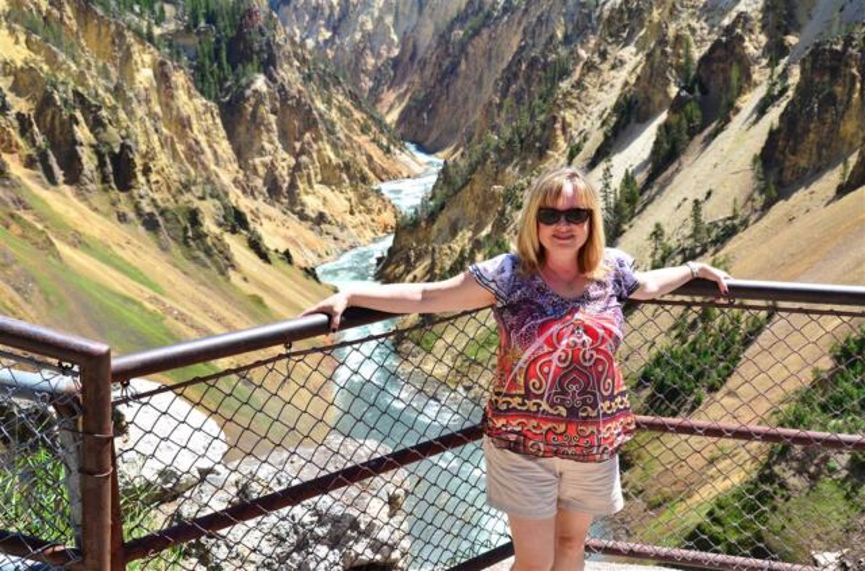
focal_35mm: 39
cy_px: 286
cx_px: 432
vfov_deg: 34.0
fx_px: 935
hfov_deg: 49.7
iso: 200
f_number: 9
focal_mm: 26
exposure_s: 1/320
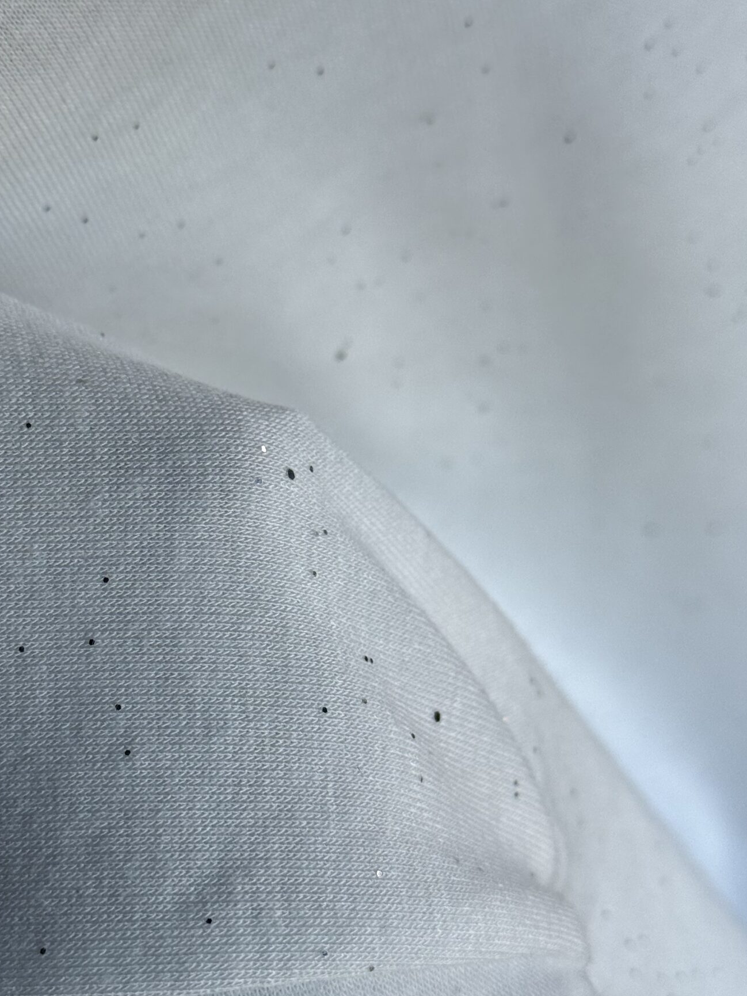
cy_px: 570
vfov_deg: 27.4
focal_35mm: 71
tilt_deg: -51.4
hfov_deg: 20.6
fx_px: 2043
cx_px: 207
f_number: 1.78
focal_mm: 6.76
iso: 64
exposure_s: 1/712
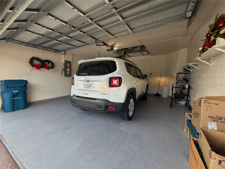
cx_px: 112
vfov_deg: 85.7
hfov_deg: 102.1
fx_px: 91
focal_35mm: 14
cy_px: 84
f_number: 2.2
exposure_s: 1/120
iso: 40
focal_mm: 2.22
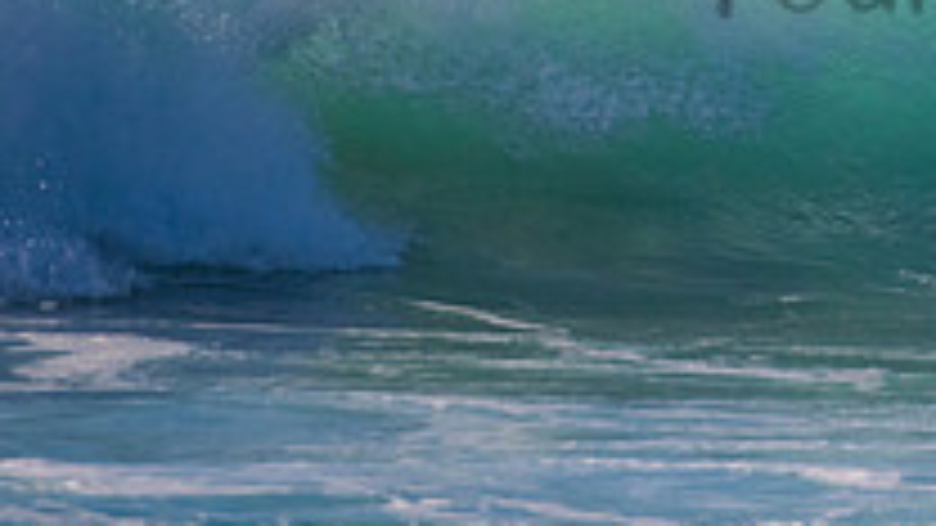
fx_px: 36261
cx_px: 1161
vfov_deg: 0.8
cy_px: -92
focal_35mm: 1461
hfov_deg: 1.5
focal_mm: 500
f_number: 5.6
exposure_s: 1/2000
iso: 900
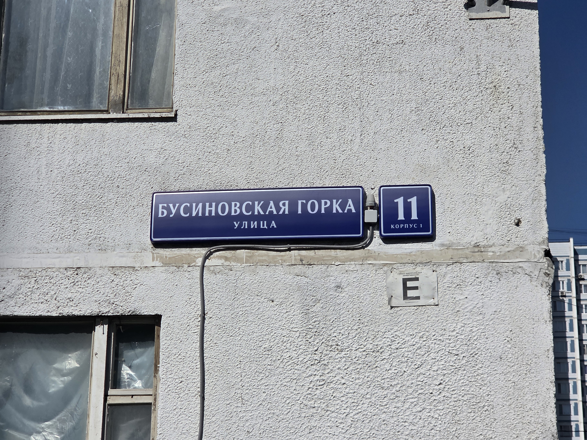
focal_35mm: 76
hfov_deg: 25.7
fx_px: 1289
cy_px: 213
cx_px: 297
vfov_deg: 19.4
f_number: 2.4
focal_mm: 7
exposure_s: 1/4612
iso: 25
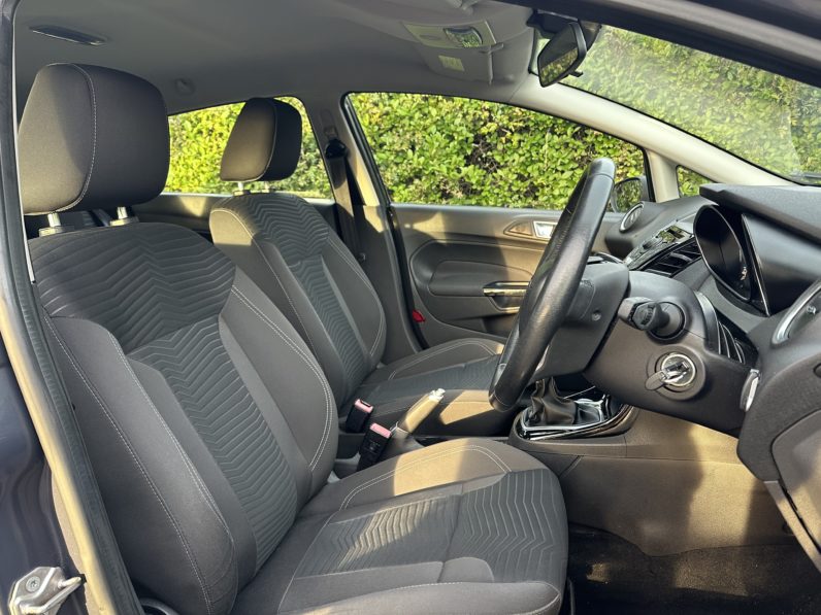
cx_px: 410
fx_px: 569
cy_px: 308
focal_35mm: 24
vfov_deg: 56.8
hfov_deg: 71.6
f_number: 1.78
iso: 250
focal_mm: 6.86
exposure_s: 1/108
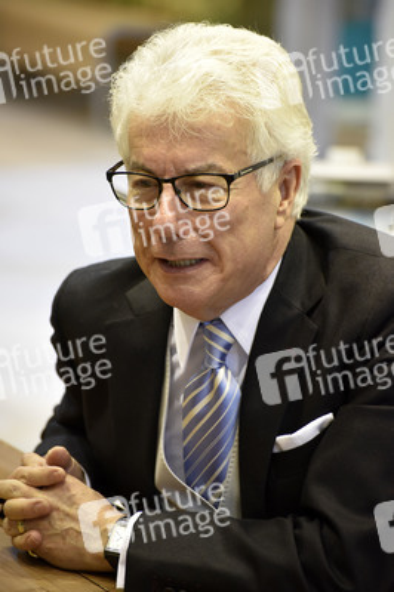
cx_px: 197
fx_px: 2713
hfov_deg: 8.3
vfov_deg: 12.5
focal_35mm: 165
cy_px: 296
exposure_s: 1/125
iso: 2800
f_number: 5
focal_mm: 165
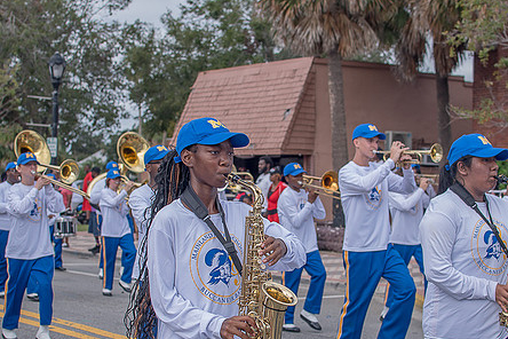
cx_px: 259
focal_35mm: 68
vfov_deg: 20.0
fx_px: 959
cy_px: 215
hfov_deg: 29.7
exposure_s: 1/500
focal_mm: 35
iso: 100
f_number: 4
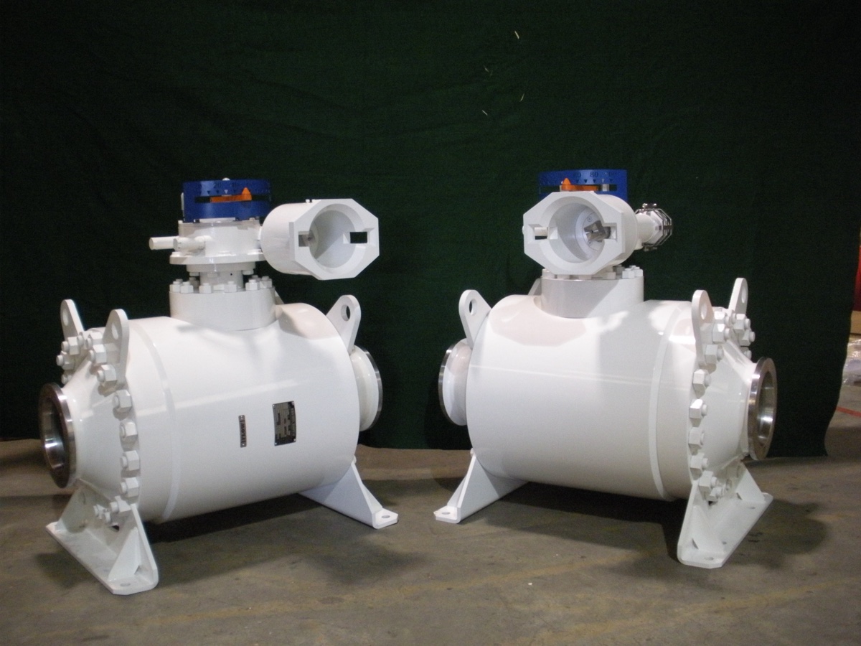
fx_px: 895
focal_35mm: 36
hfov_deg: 51.4
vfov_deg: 39.7
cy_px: 323
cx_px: 430
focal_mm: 6.3
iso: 400
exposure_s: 1/40
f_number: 3.5
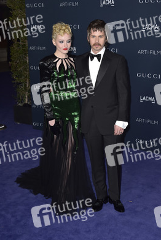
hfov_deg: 27.6
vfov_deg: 40.3
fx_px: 328
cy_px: 121
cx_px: 81
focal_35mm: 49
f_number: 6.3
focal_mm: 48
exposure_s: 1/250
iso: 800
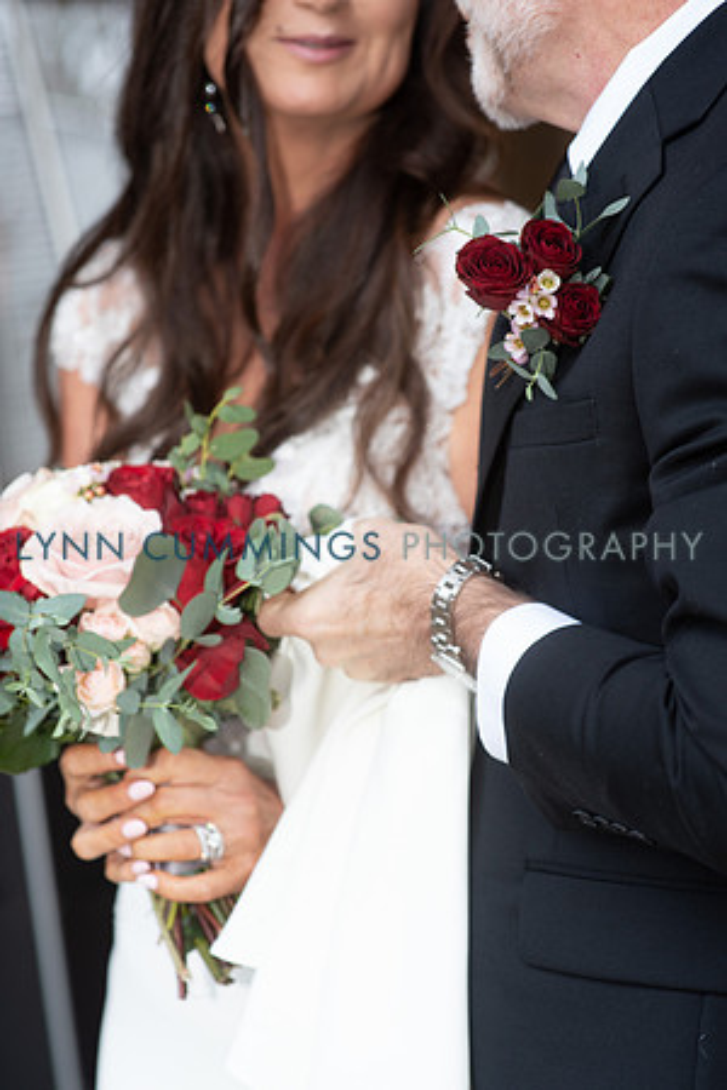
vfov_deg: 23.9
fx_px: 2575
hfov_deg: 16.1
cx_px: 364
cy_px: 545
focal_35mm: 85
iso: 640
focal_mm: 85
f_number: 3.2
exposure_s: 1/125
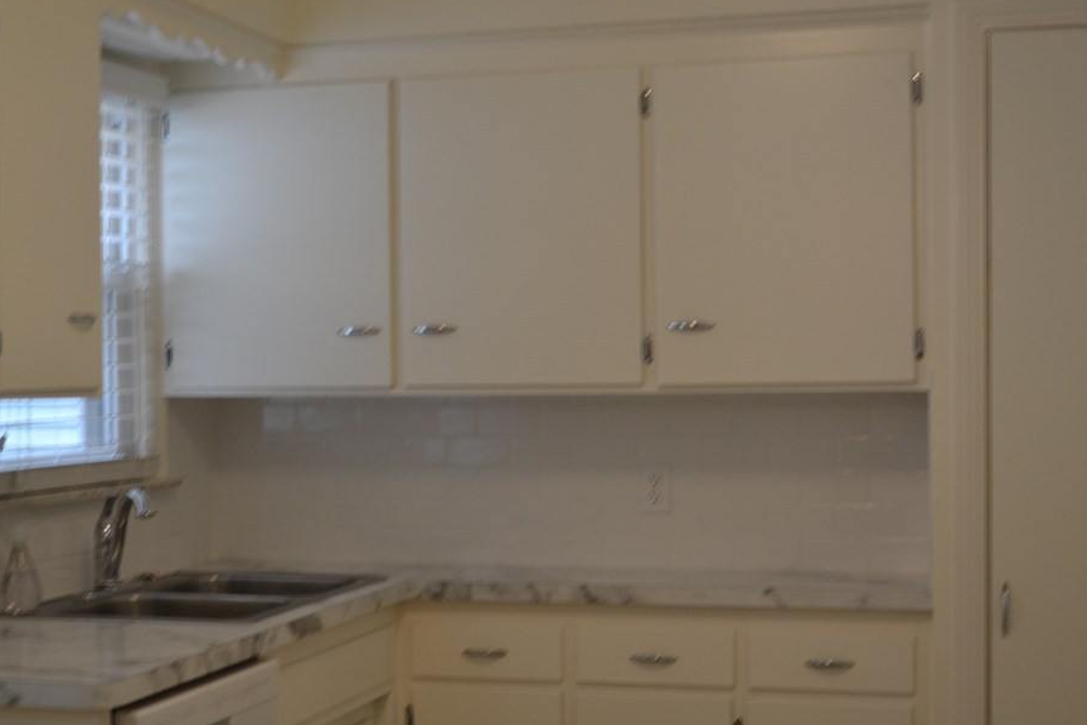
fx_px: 1921
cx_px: 440
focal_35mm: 64
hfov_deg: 31.5
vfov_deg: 21.4
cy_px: 426
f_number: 5
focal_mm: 35
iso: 400
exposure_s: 1/40
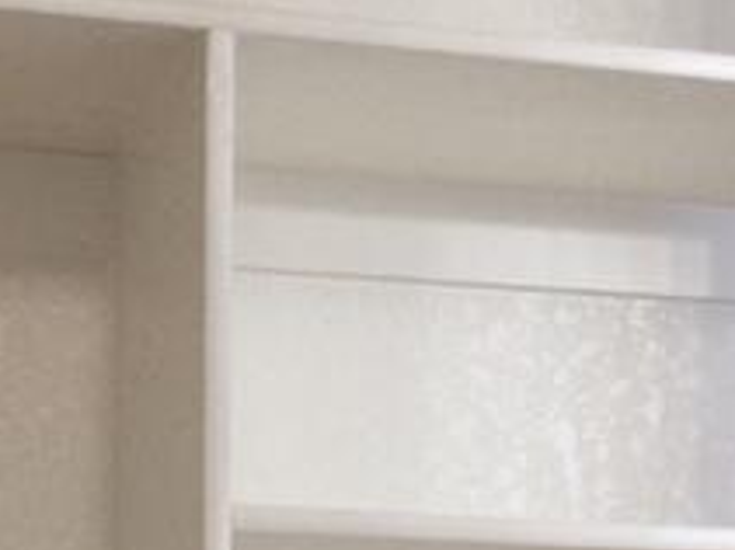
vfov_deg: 11.9
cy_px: 964
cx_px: 540
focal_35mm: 115
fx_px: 2440
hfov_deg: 17.0
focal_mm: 14
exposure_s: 1/6
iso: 800
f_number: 8
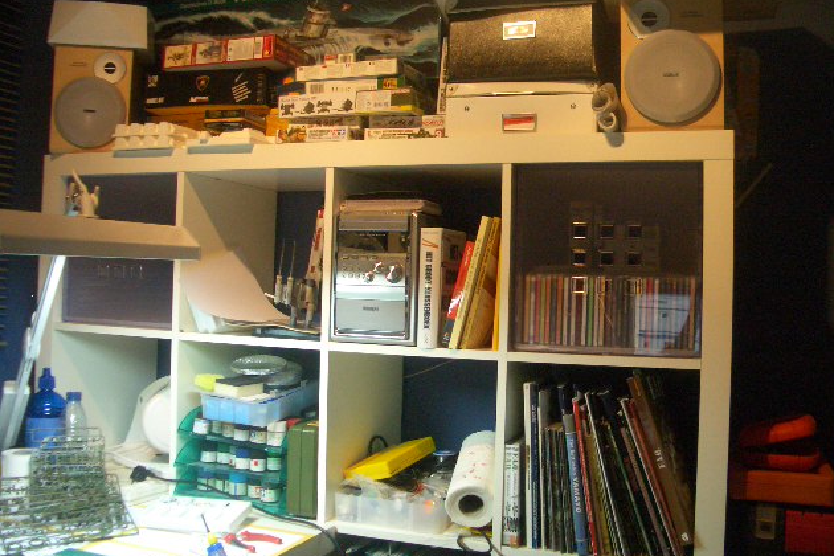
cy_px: 246
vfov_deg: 35.9
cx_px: 422
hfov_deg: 51.9
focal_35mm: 37
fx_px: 857
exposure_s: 1/25
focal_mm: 5.8
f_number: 2.6
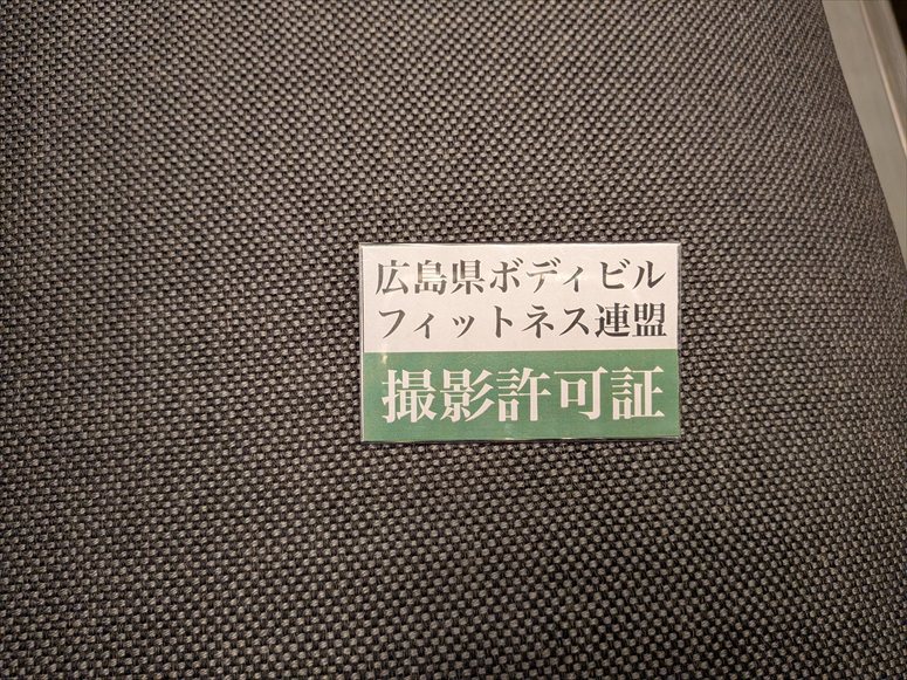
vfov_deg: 56.8
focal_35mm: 24
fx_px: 629
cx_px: 454
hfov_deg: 71.6
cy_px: 340
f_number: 1.7
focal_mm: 4.53
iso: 639
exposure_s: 1/120
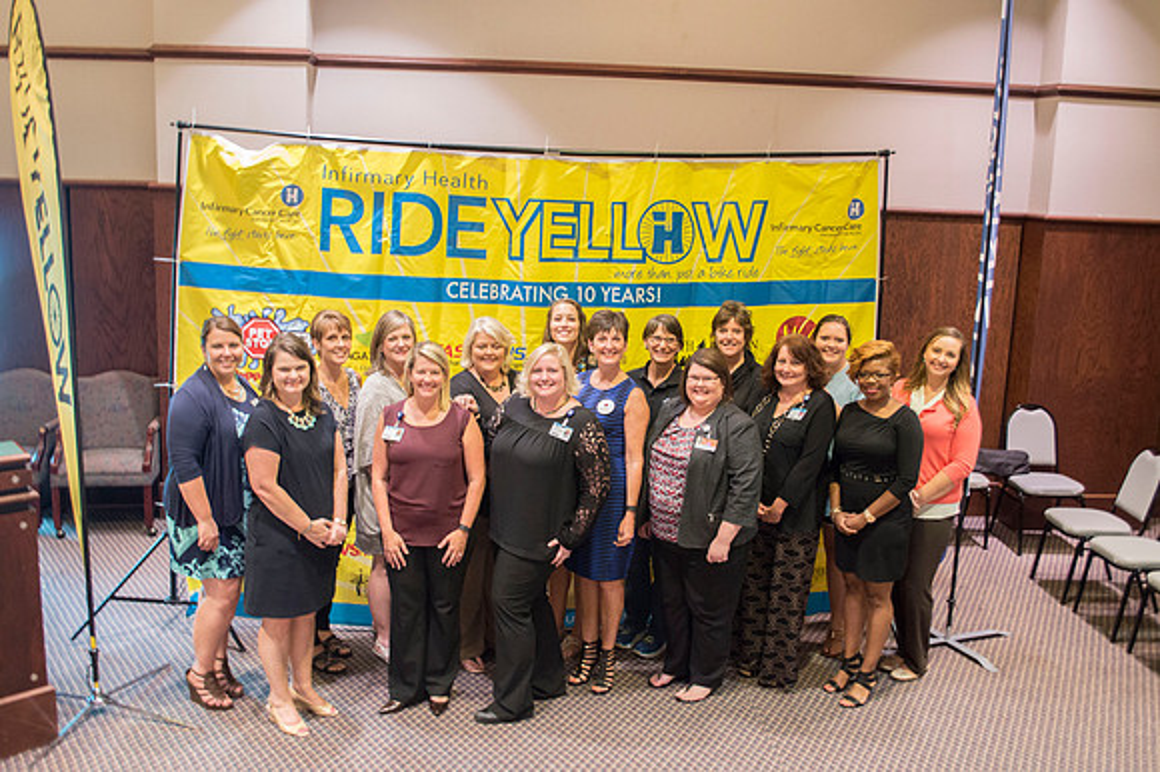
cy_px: 386
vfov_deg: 39.9
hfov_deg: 57.3
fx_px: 1063
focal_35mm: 33
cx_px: 580
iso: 1400
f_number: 4
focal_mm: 22
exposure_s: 1/15
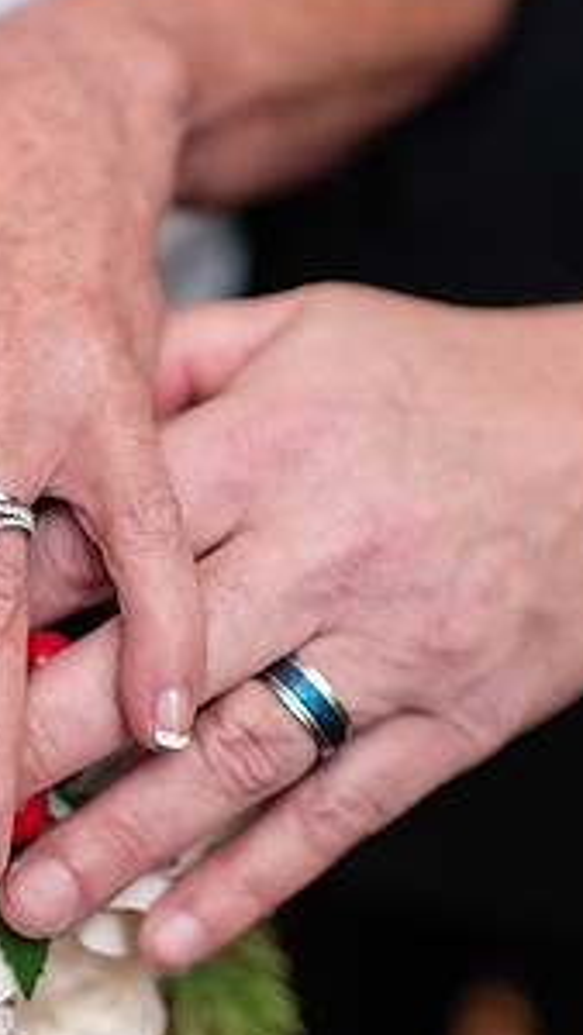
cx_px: 34
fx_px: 1949
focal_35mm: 71
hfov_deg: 16.7
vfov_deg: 29.7
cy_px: 619
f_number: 2
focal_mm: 35
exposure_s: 1/200
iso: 320
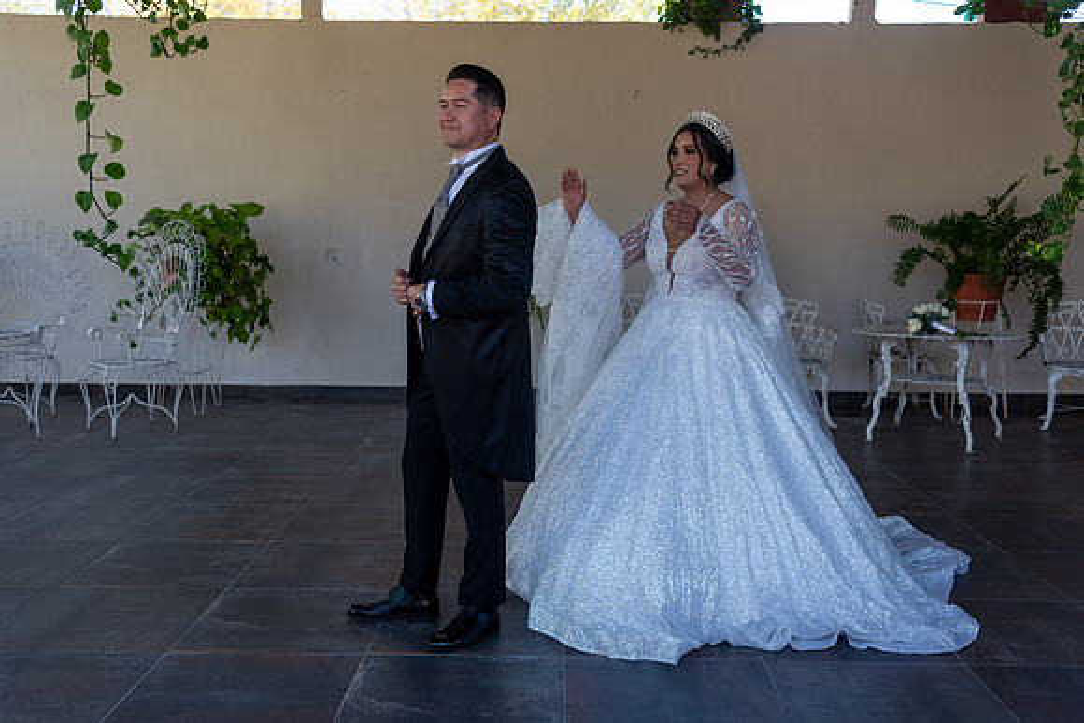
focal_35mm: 35
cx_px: 542
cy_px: 362
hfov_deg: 54.4
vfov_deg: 37.9
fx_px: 1054
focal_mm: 35
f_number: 4.5
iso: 800
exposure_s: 1/800
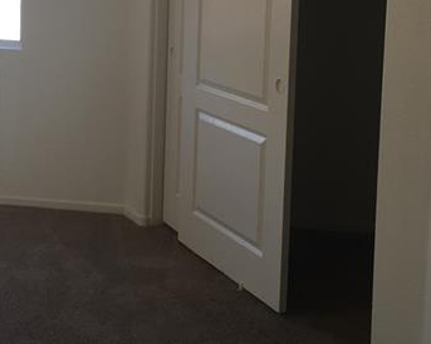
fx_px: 841
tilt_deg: -4.5
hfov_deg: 28.7
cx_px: 196
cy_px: 54
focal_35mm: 66
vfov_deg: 22.7
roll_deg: -3.4
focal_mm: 4.15
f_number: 2.2
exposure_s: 1/120
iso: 40
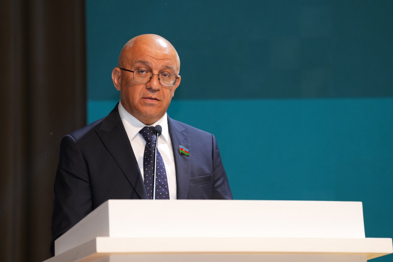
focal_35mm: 200
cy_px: 131
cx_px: 196
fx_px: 2183
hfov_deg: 10.3
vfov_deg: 6.9
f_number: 4.5
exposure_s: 1/160
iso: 2000
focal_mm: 200
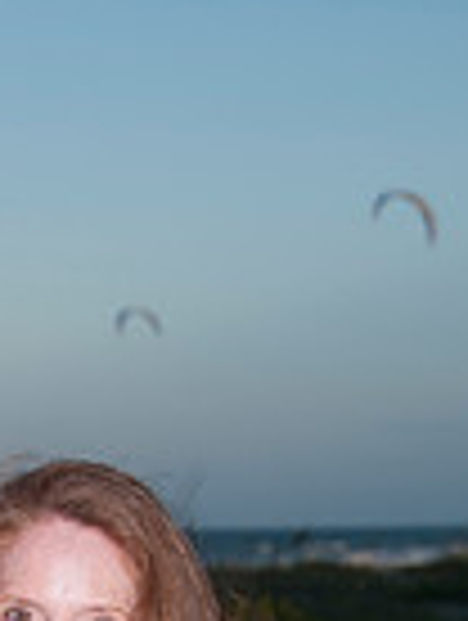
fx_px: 3882
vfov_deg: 8.9
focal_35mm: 216
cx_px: -92
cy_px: 918
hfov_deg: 6.9
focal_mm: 46
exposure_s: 1/250
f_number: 7.1
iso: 100
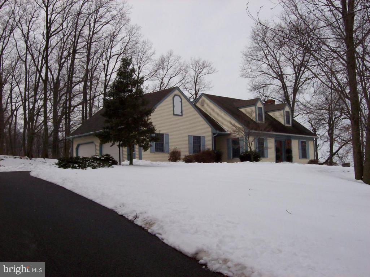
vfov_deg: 32.2
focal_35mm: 45
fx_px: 481
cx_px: 185
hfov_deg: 42.1
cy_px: 138
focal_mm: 7.6
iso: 80
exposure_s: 1/1401
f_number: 5.4
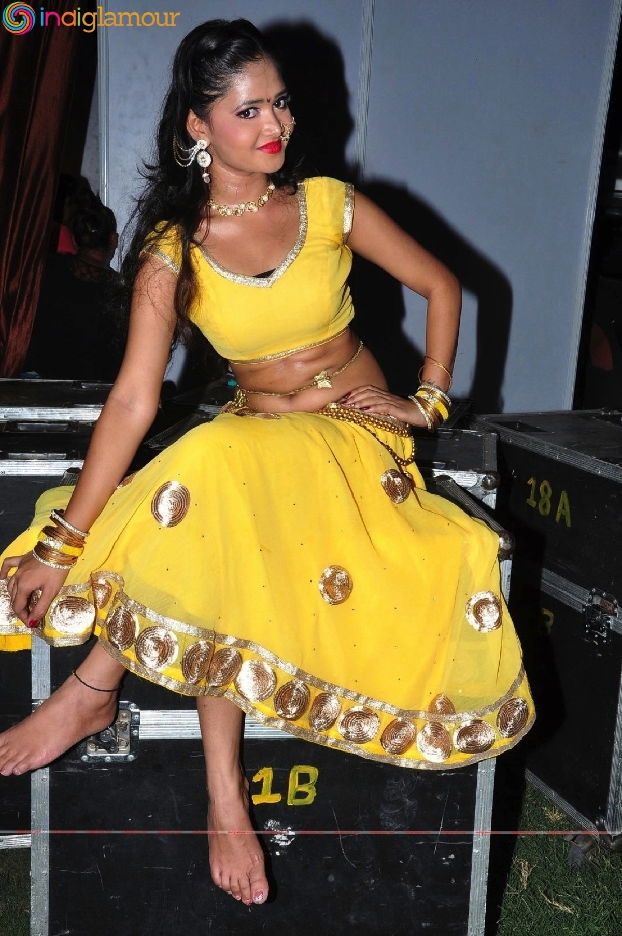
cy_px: 468
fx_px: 1091
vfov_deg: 46.4
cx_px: 311
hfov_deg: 31.8
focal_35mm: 42
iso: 500
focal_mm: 28
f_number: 14
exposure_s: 1/125
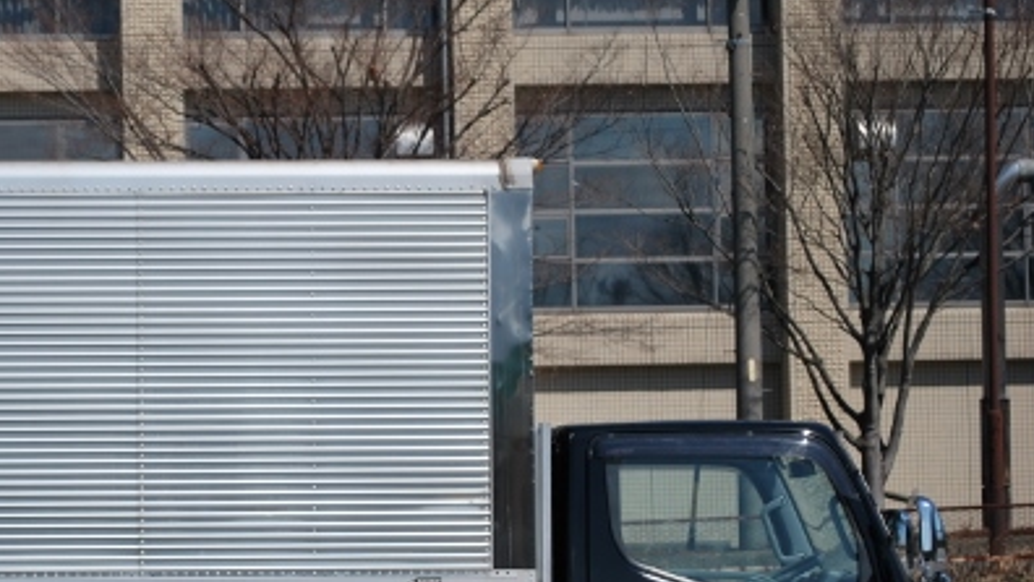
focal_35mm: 140
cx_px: 204
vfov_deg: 8.7
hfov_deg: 15.3
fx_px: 3835
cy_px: 467
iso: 100
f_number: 5.6
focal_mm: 55
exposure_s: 1/800
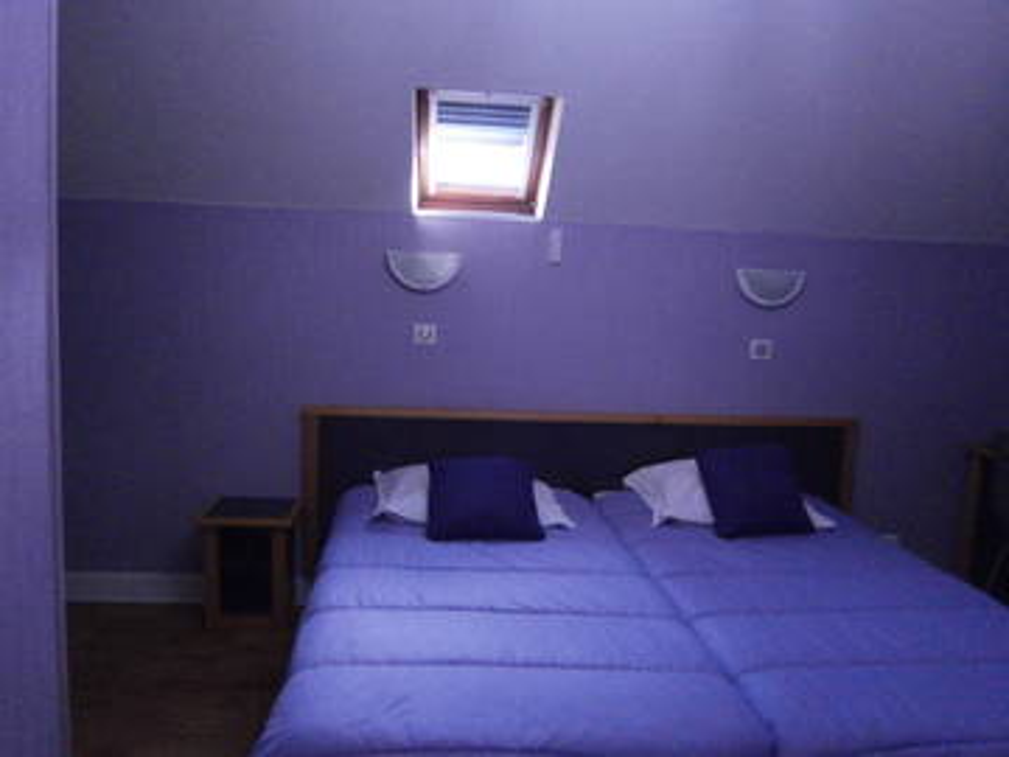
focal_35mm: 26
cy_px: 378
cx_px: 504
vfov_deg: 53.1
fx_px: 758
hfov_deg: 67.3
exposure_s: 1/50
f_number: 2.8
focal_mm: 4.7
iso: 800
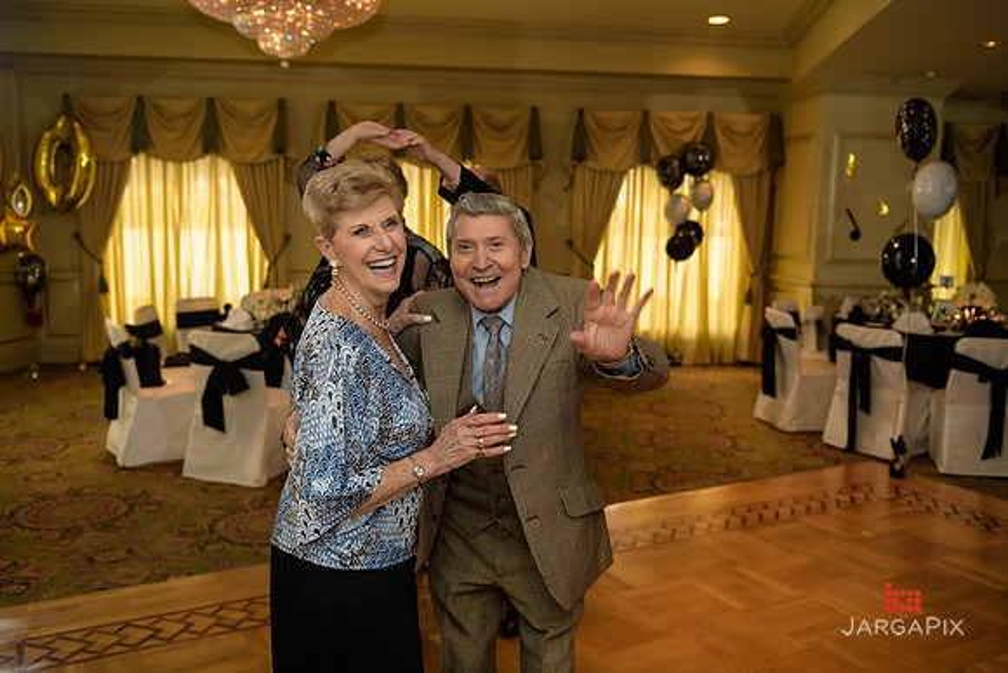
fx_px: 896
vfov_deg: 41.1
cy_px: 336
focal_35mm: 32
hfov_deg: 58.7
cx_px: 504
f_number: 3.2
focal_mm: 32
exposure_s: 1/125
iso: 1000
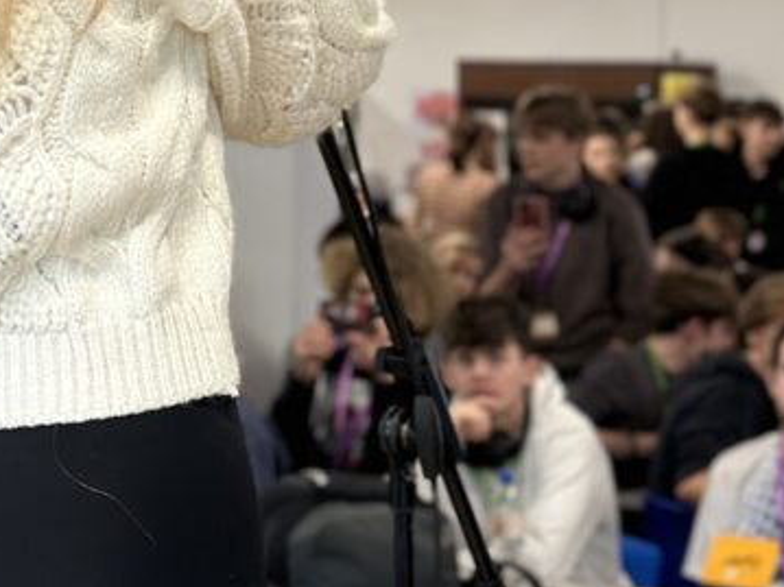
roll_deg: -1.4
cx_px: -277
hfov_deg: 13.8
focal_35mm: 137
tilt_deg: +4.4
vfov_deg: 10.6
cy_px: -127
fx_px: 3102
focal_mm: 6.86
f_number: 1.78
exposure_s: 1/100
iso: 160
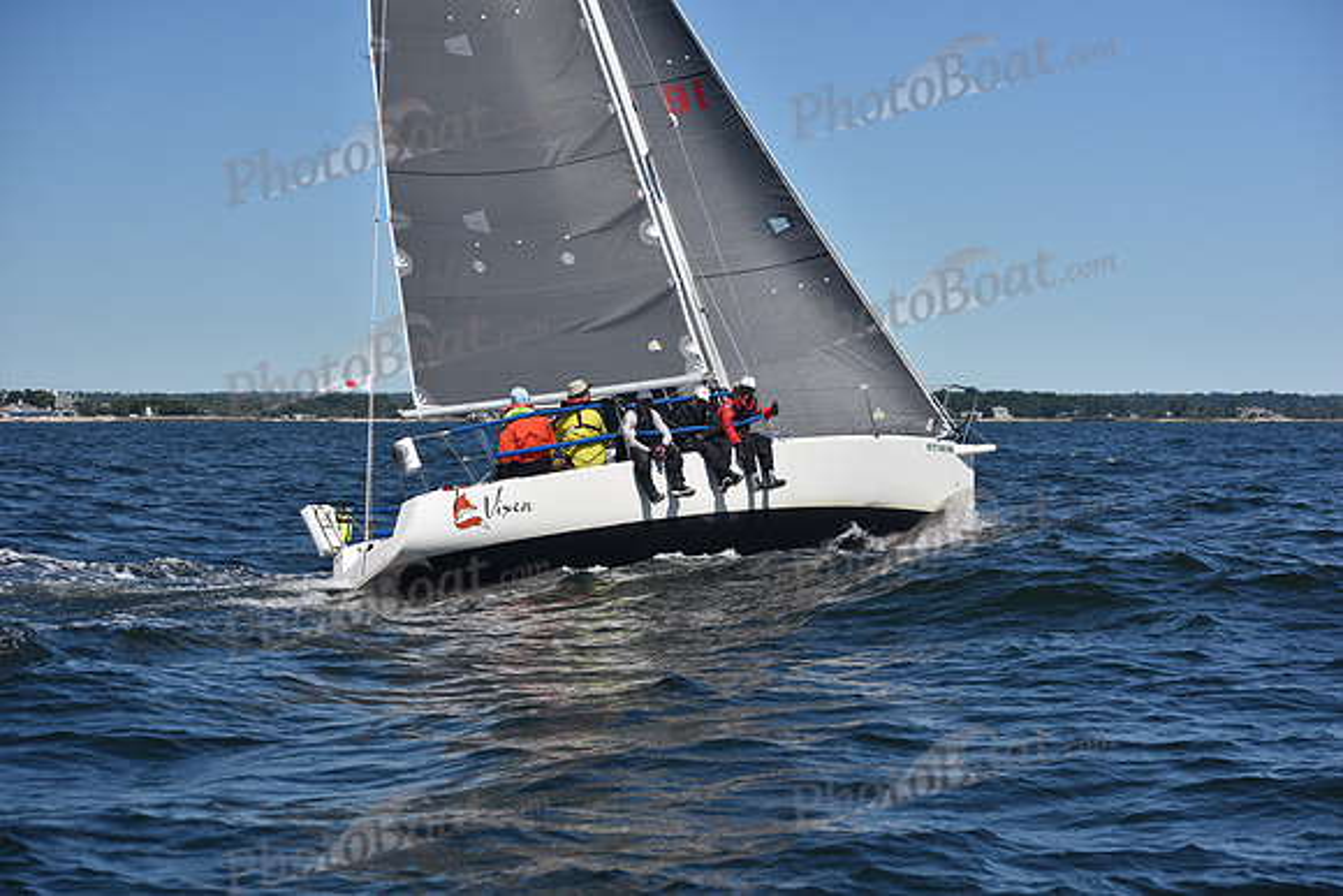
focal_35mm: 70
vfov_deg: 19.5
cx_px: 672
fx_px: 2612
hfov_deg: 28.8
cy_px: 448
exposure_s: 1/1000
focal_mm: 70
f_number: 5.6
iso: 200
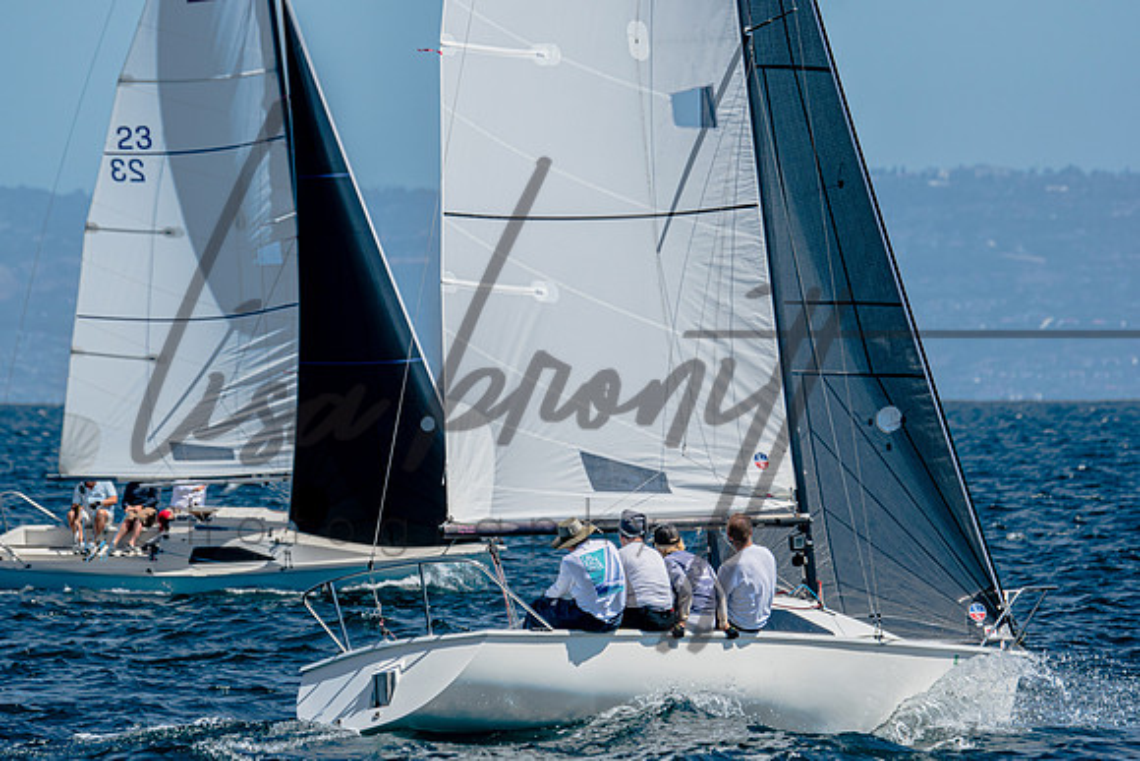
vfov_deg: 3.2
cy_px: 379
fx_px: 13787
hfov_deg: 4.7
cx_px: 594
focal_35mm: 435
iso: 200
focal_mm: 270
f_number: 5.6
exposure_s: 1/2000
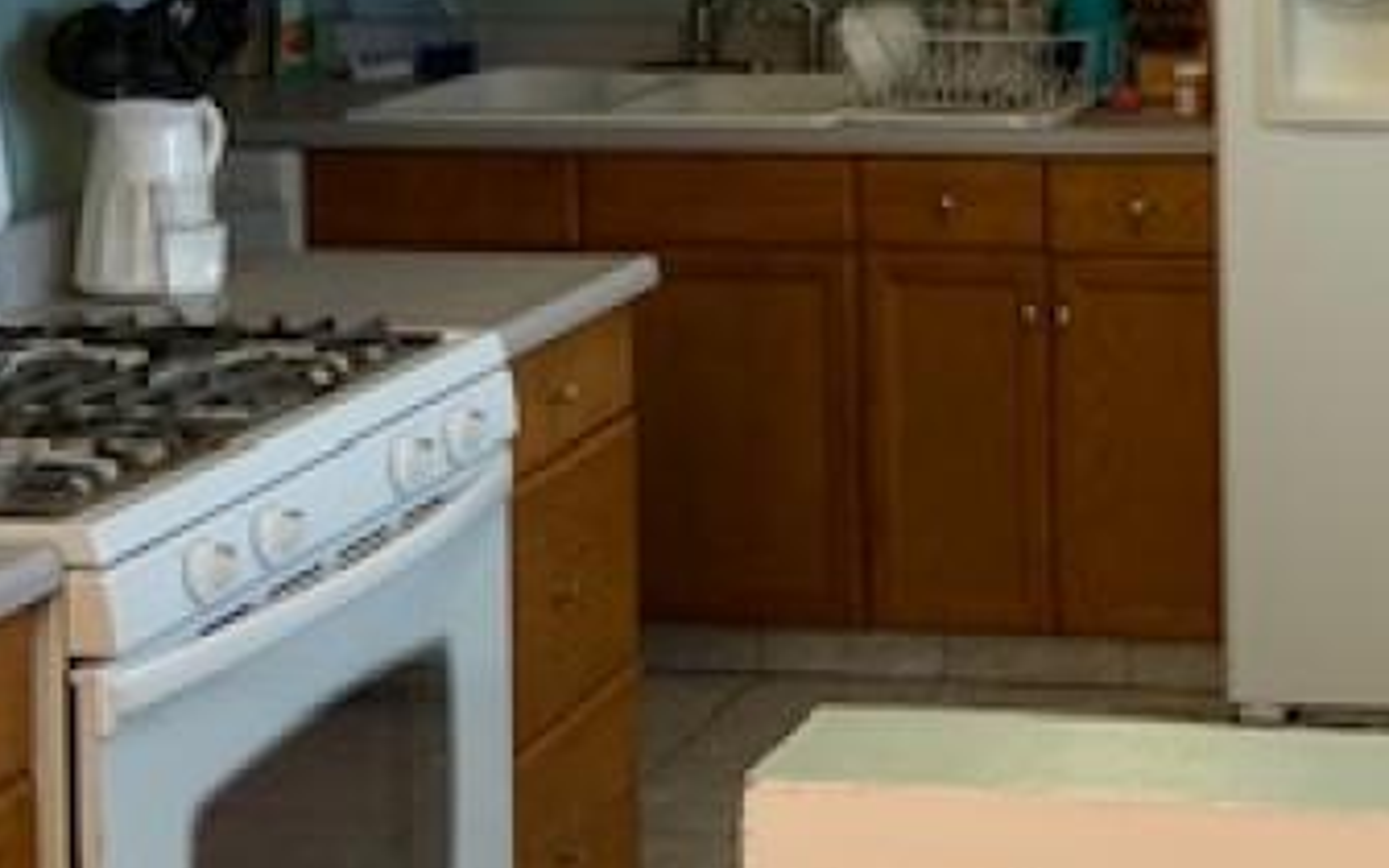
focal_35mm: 84
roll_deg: +0.8
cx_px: 1406
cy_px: -91
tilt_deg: -4.3
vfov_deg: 15.1
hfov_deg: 23.5
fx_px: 3180
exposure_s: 1/60
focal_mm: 4.25
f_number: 1.8
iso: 125
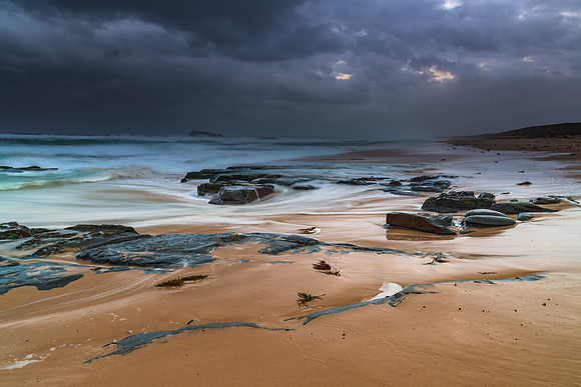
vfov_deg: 49.1
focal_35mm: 26
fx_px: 424
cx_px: 315
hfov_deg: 68.7
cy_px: 201
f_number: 8
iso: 160
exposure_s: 1.6
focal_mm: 24
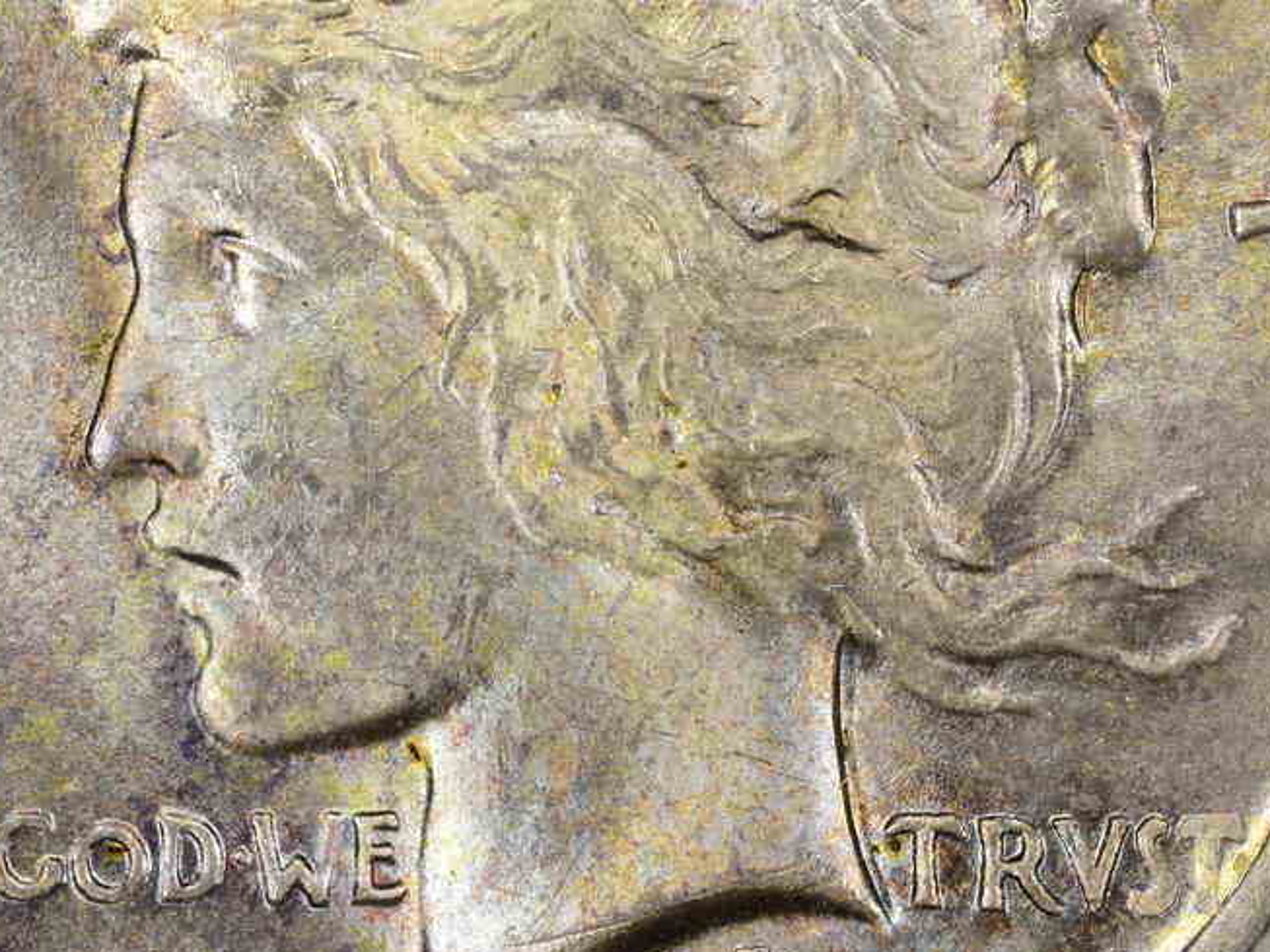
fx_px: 18237
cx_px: 531
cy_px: 381
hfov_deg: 4.0
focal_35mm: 497
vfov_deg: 3.0
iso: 800
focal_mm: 150
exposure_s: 1/400
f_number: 11
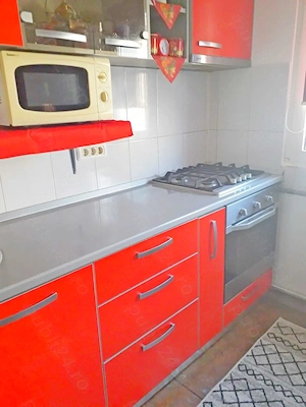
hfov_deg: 51.4
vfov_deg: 65.3
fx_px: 318
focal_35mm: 27
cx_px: 153
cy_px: 204
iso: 200
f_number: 1.9
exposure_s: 1/50
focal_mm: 3.6
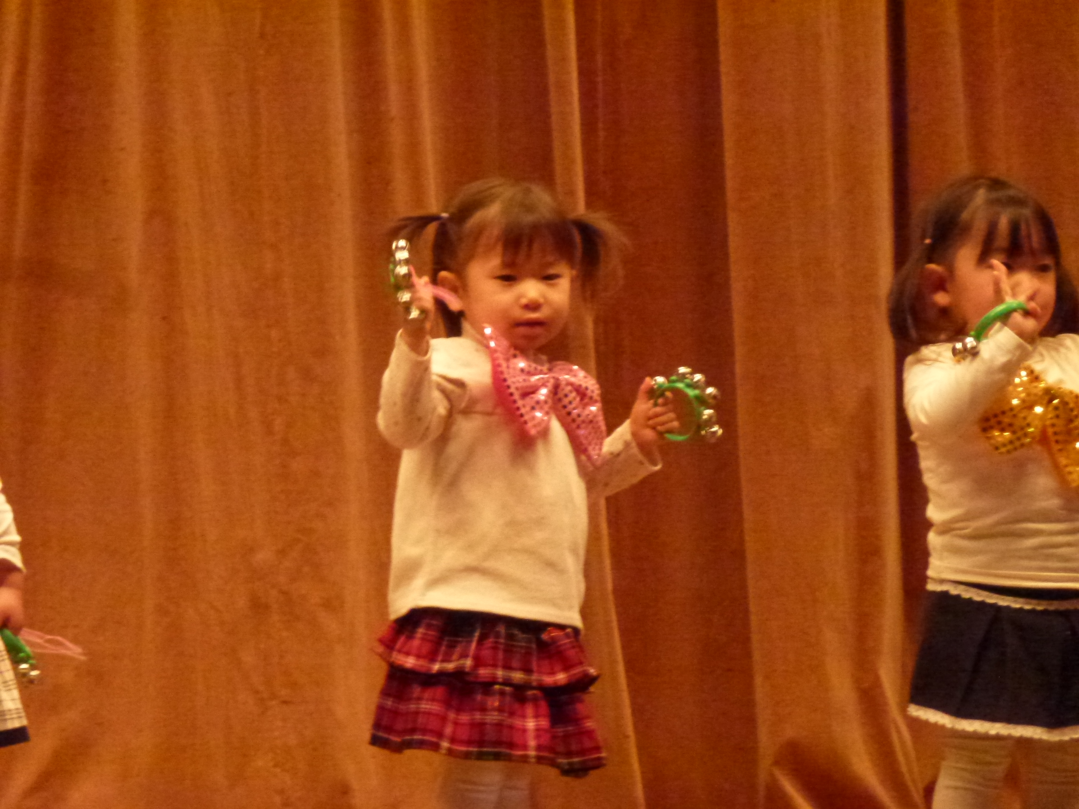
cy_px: 404
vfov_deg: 6.0
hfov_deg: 8.0
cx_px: 540
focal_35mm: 249
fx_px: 7761
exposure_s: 1/80
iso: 1600
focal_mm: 44.5
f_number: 5.6
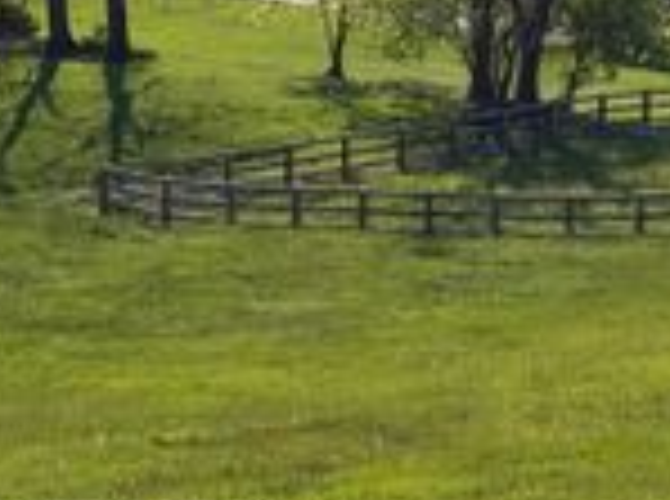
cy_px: -245
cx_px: 1052
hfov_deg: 10.8
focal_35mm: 175
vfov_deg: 8.3
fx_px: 3379
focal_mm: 5.96
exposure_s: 1/4630
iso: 25
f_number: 1.6
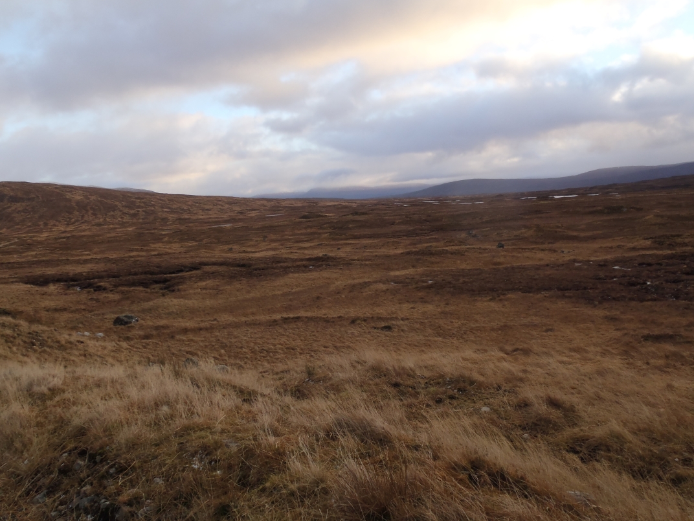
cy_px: 260
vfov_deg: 49.7
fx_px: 561
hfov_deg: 63.4
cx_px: 347
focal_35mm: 28
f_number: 4.5
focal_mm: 5
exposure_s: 1/100
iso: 80
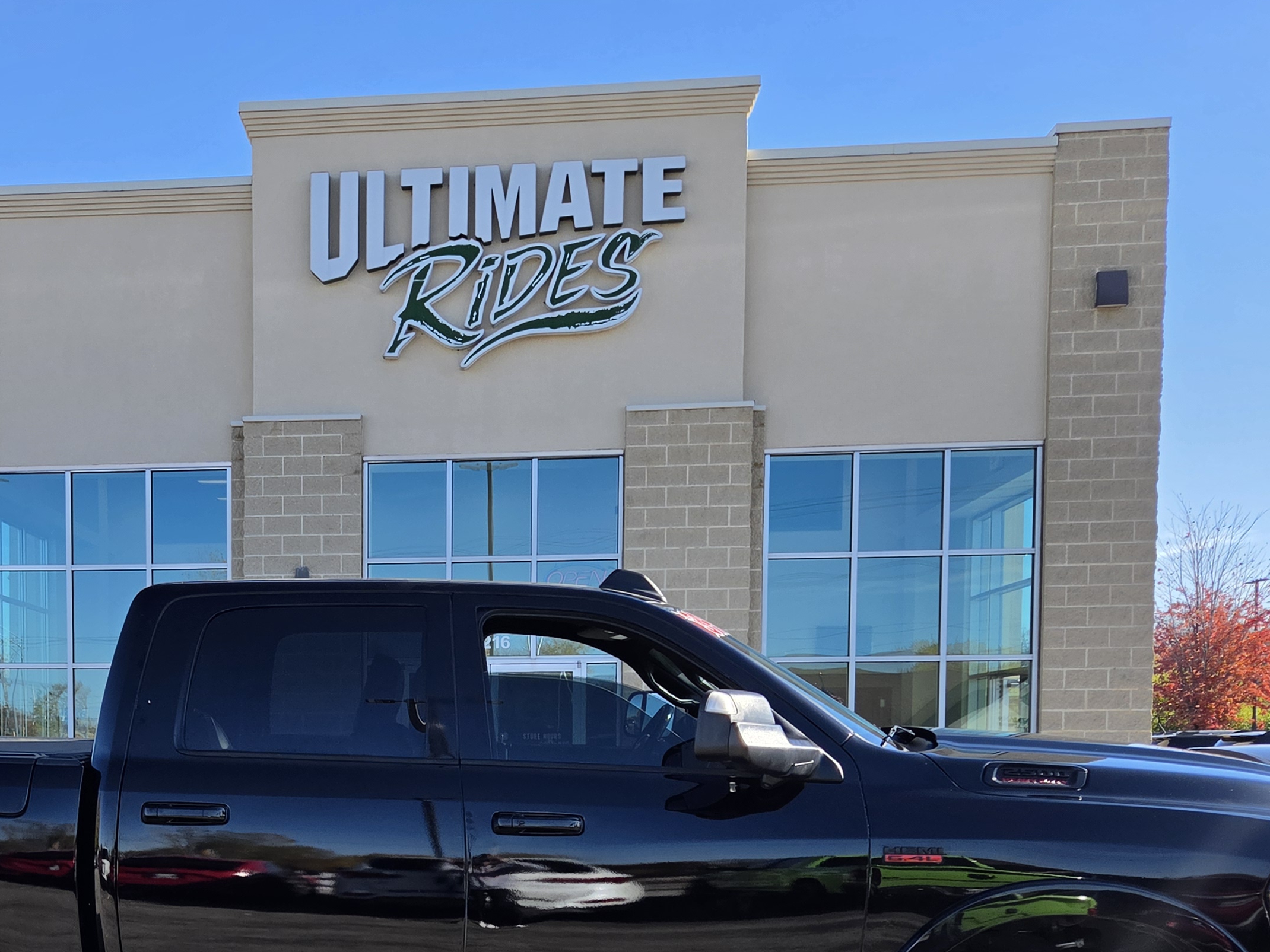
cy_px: 819
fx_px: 1578
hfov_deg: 42.4
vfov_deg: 32.3
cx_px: 303
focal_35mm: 43
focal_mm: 5.4
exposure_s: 1/2686
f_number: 1.8
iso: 80
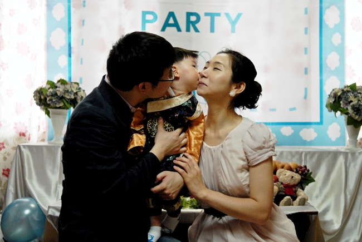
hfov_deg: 37.8
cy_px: 121
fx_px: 529
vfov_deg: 25.8
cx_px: 181
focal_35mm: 52
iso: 640
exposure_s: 1/320
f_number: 2
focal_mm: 35
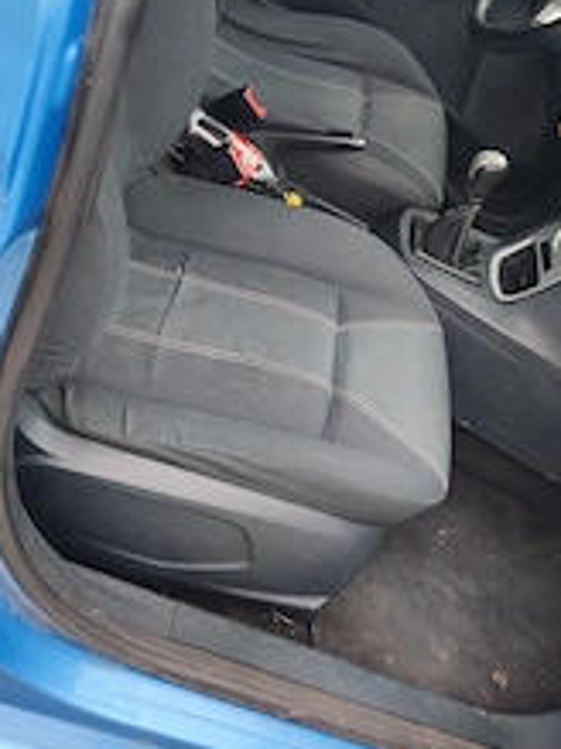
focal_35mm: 42
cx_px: 479
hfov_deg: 33.0
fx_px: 908
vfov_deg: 44.8
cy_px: 390
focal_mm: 6.18
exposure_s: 1/99.9
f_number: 1.65
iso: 64
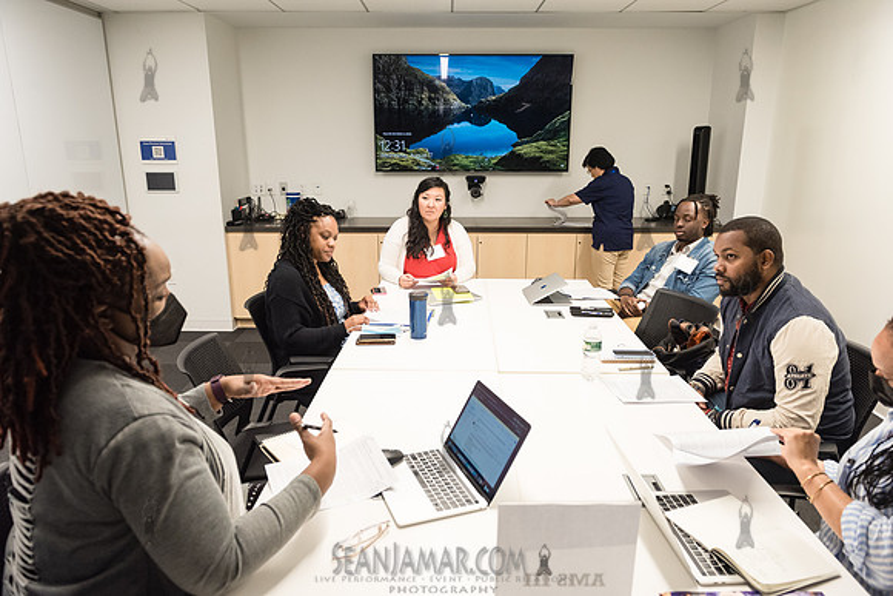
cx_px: 446
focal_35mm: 24
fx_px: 605
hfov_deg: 72.9
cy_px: 298
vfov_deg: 52.5
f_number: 4.5
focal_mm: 24
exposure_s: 1/250
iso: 2500
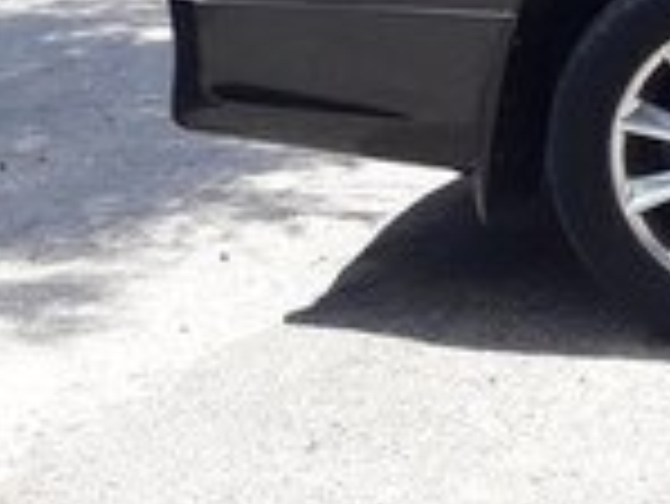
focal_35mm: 124
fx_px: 2402
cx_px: 1394
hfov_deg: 13.4
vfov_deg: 11.8
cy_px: -65
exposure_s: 1/331
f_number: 1.9
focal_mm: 3.7
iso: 40
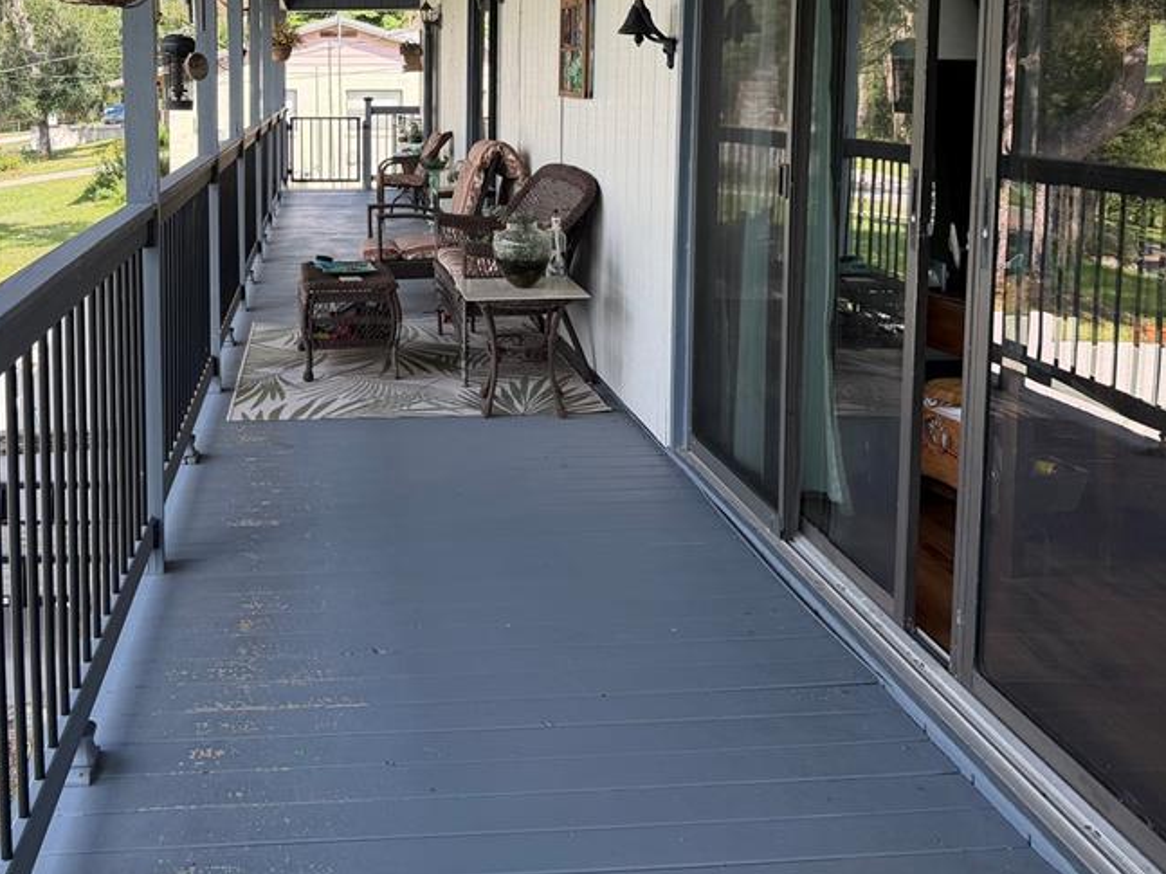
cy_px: 196
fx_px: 1280
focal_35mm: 38
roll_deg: -0.3
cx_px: 395
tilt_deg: -4.8
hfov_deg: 48.2
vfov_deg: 36.6
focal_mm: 6.76
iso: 100
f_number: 1.78
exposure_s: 1/858
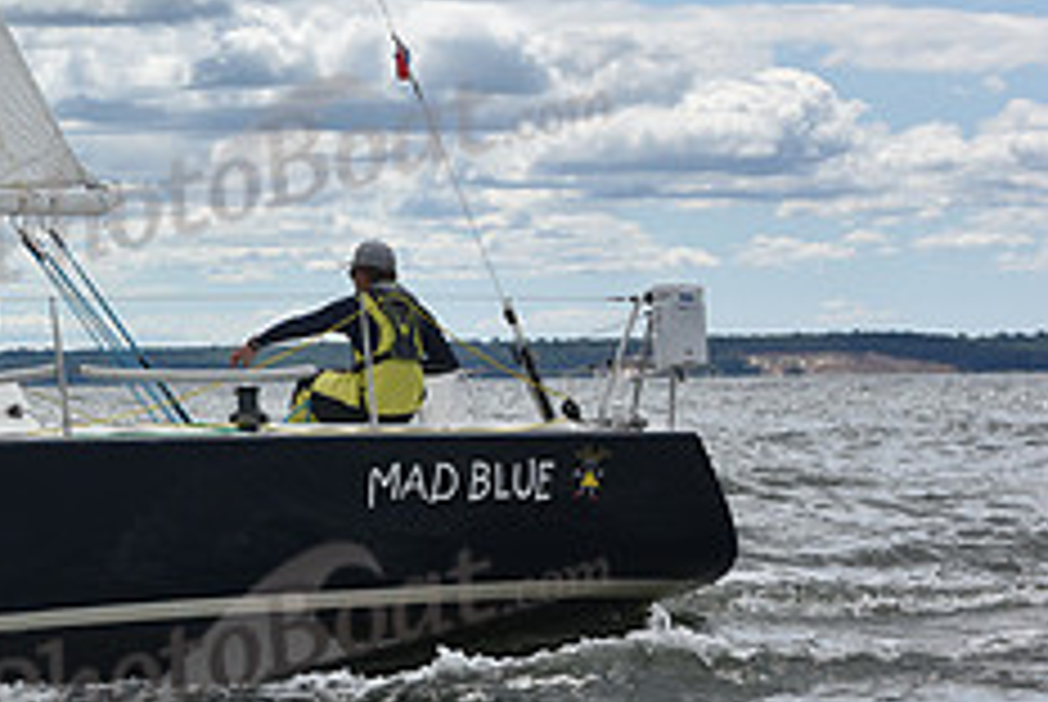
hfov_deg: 11.5
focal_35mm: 174
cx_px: -252
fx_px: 5072
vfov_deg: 7.9
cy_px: 466
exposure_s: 1/800
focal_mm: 70
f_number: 10
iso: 250
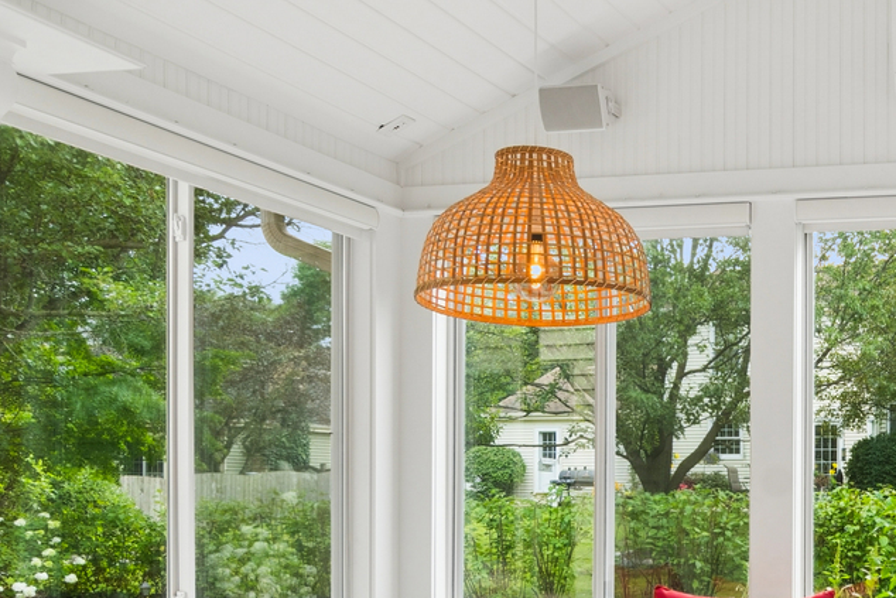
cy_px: 510
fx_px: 1145
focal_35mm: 46
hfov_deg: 38.0
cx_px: 899
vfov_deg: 28.4
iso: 200
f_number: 8
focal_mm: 12
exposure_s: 1/15
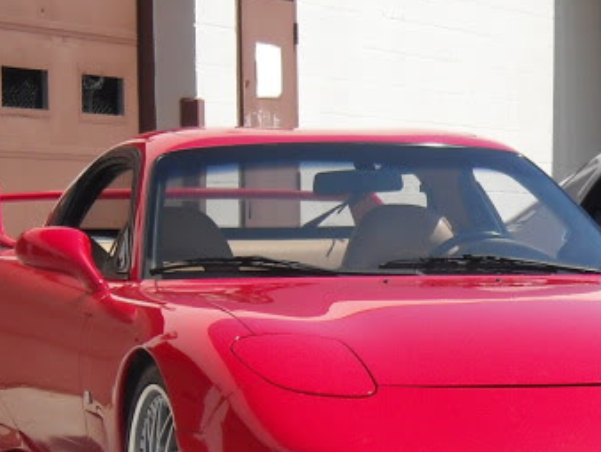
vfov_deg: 6.5
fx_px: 3996
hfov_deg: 8.5
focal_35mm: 230
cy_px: 404
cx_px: 619
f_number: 7.7
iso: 91
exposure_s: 1/250
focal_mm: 12.3
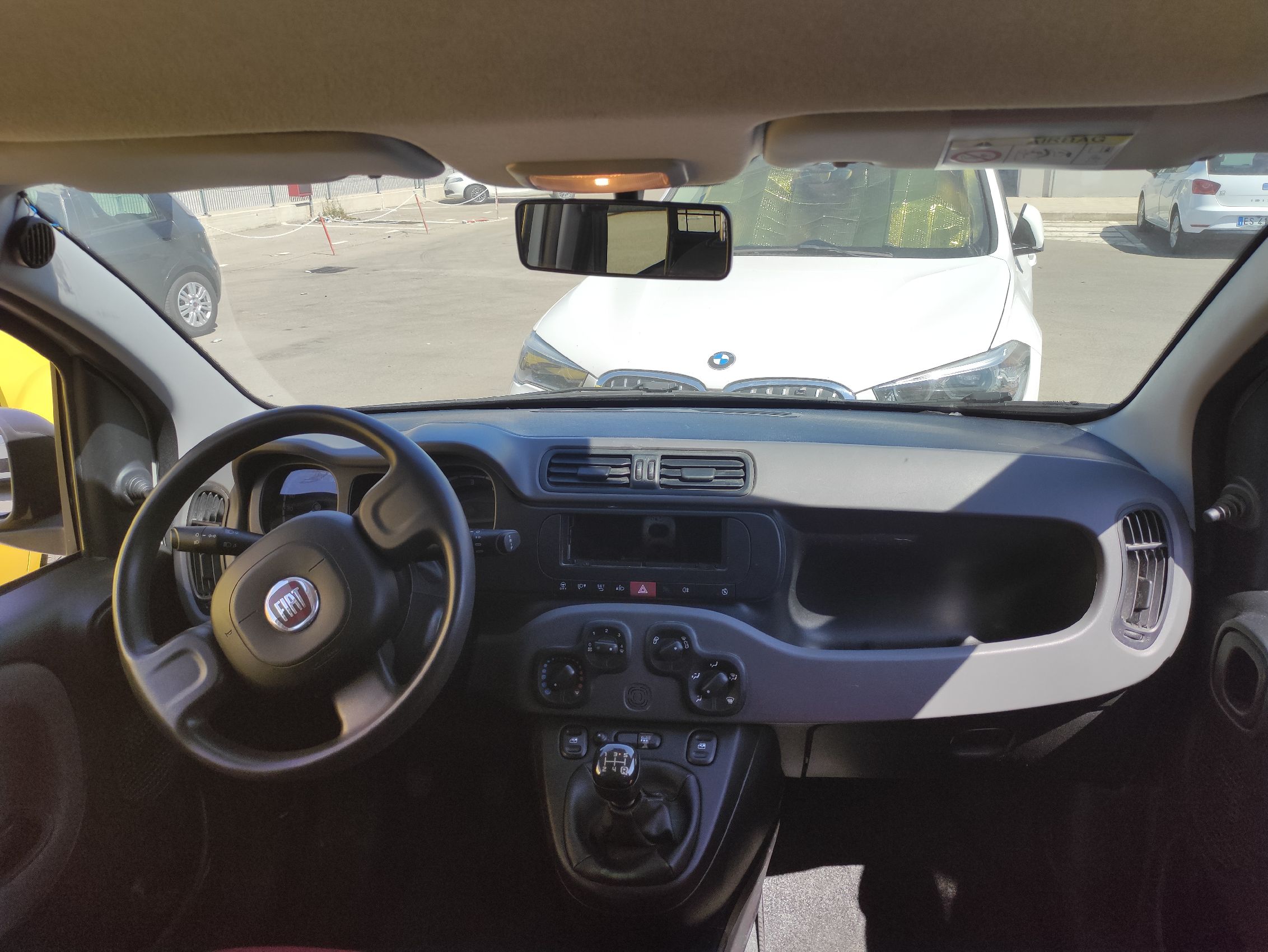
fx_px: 916
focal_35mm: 25
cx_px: 634
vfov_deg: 54.9
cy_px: 476
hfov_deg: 69.4
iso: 100
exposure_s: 1/890
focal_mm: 5.43
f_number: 1.89
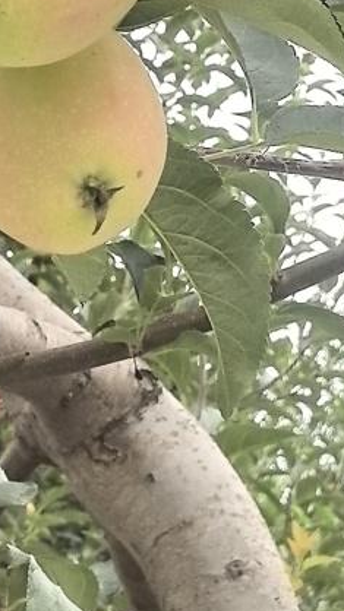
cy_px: 148
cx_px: -60
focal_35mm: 150
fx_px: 2433
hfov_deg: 8.0
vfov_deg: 14.3
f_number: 4
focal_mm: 6.98
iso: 50
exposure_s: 1/196
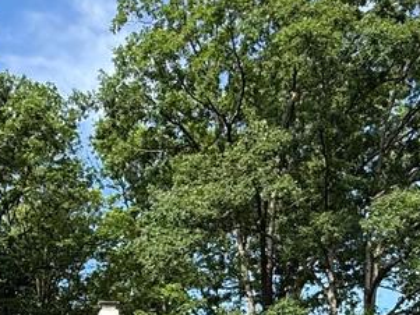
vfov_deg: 20.4
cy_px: 385
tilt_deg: +13.1
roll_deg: +2.6
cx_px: 135
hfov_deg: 28.7
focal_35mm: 67
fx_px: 813
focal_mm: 2.22
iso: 64
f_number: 2.2
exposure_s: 1/672
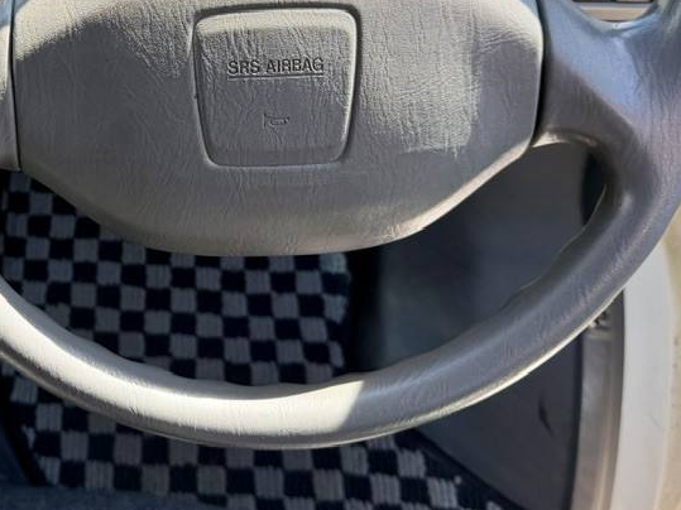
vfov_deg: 24.8
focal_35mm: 57
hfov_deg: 32.2
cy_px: 43
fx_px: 1121
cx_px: 76
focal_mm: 6.76
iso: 80
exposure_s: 1/222
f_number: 1.78
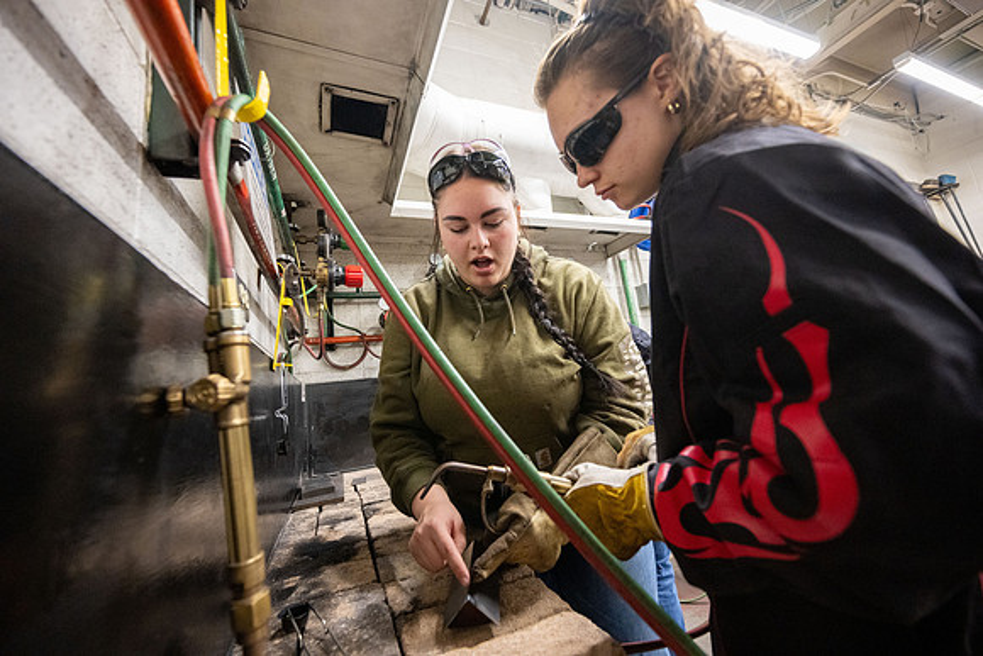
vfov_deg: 81.2
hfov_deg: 104.2
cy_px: 328
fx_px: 382
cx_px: 492
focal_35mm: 14
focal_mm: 14
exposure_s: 1/125
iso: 2500
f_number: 4
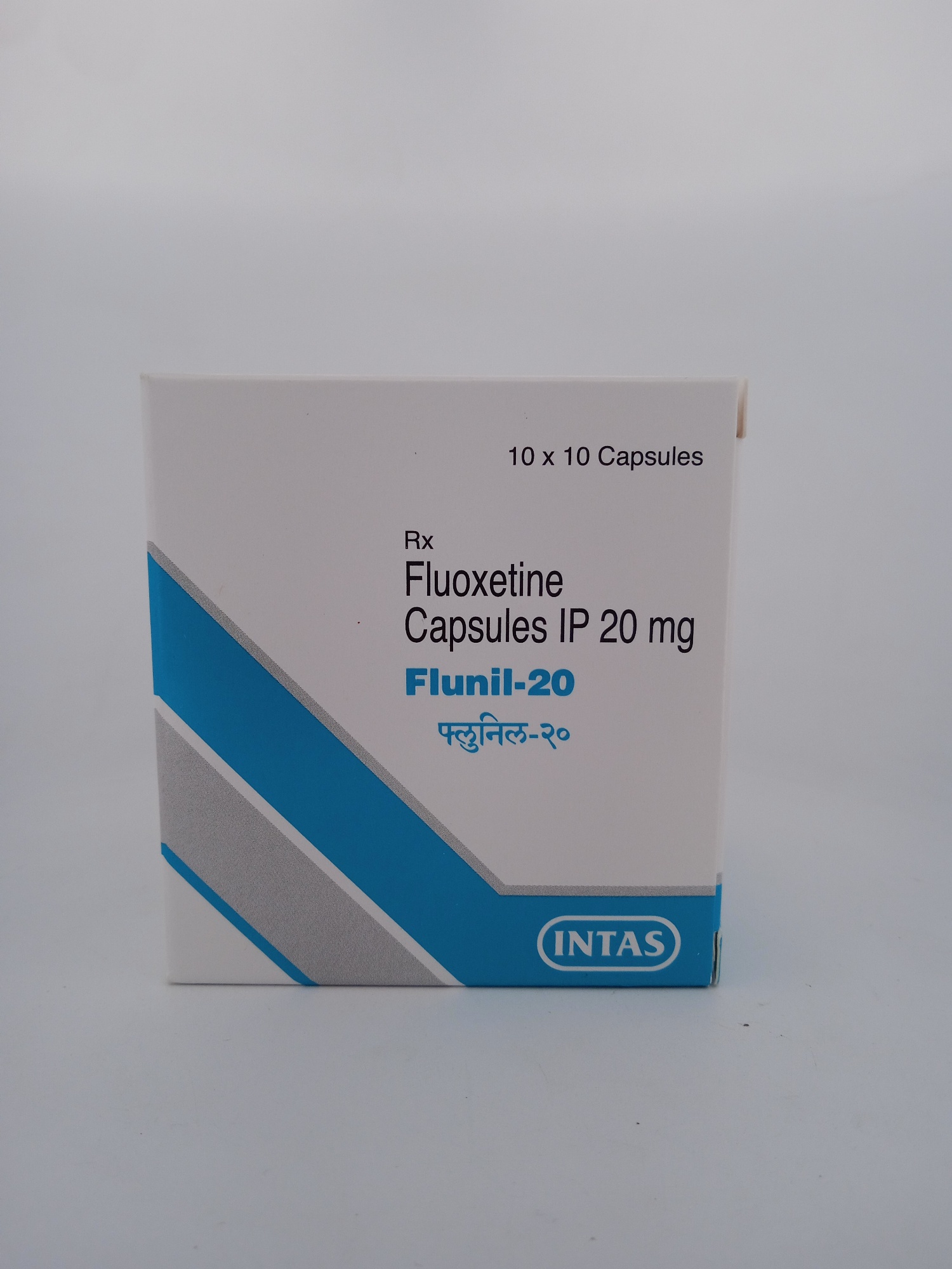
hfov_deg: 49.7
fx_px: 1027
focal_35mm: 28
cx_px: 476
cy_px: 634
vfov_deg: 63.4
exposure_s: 1/224
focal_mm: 3.43
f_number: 2.2
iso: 100
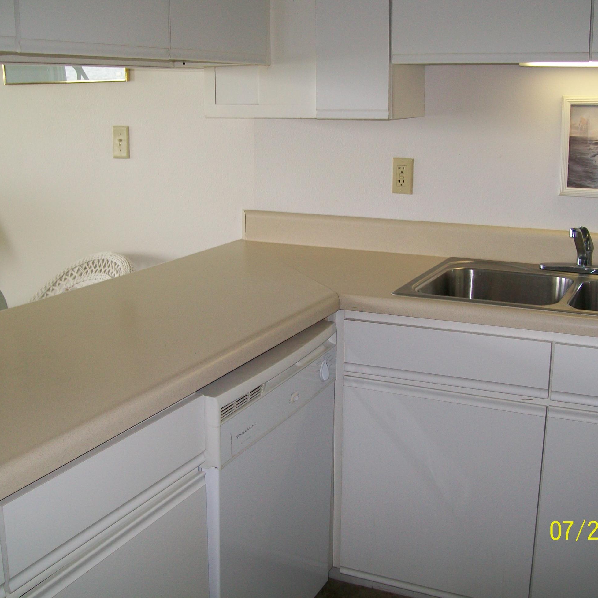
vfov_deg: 40.9
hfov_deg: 40.9
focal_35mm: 41
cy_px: 293
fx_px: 801
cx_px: 307
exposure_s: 1/60
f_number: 2.7
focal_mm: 6.1
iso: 64
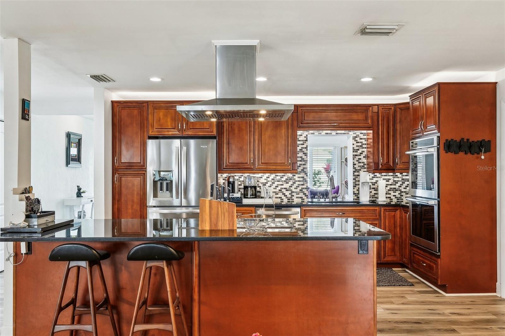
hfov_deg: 65.5
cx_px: 252
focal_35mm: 28
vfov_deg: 46.4
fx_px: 393
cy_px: 168
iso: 400
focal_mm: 19
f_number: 8
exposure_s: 1/6
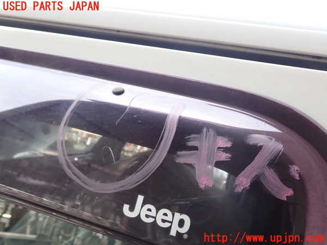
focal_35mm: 30
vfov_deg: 46.8
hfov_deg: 60.0
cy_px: 122
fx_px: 283
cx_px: 164
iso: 100
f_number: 3.2
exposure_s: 1/100
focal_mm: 5.4
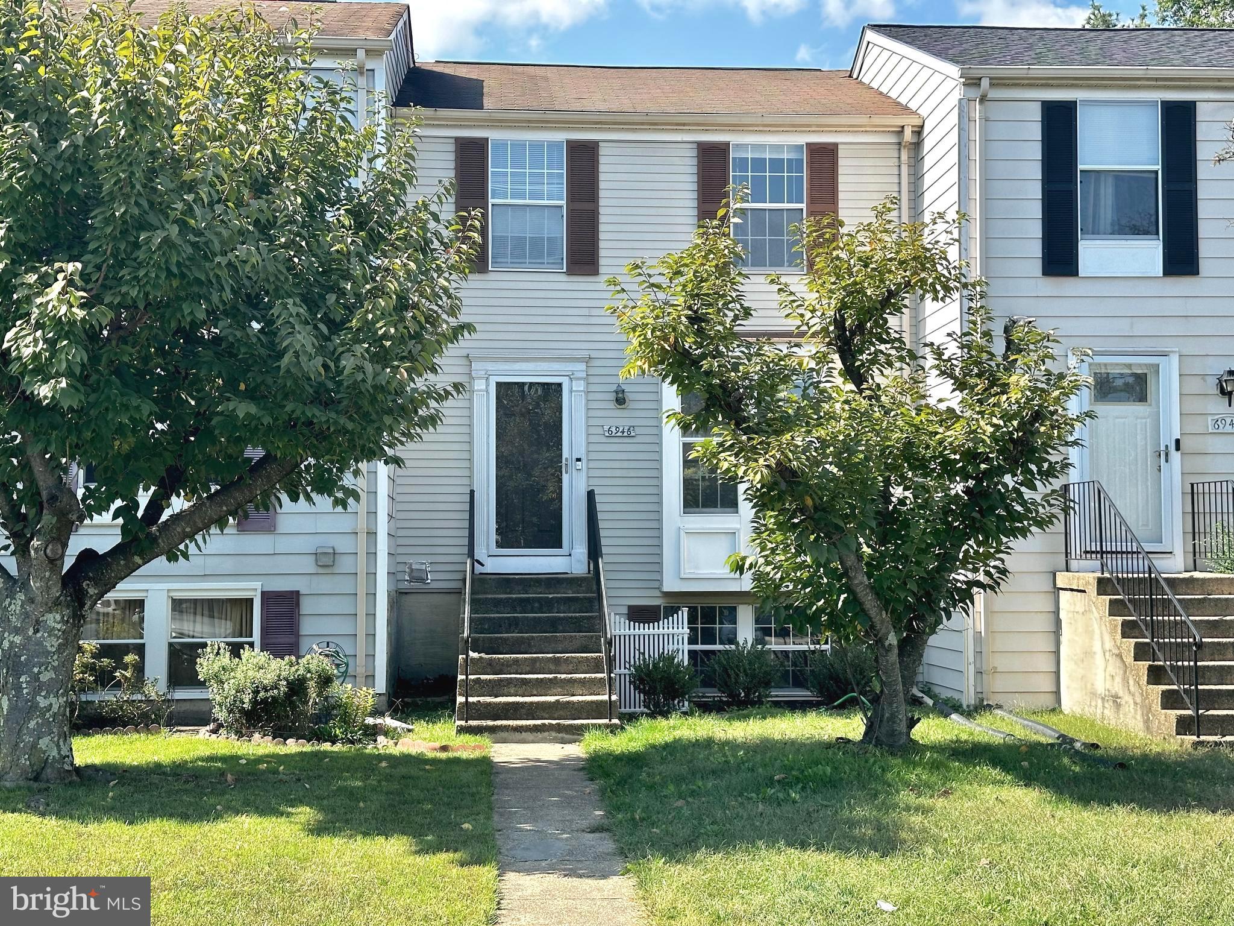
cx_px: 617
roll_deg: -0.8
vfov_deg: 30.3
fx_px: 1711
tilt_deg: +3.9
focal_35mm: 48
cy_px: 463
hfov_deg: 39.7
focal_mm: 6.86
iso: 64
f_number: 1.78
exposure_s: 1/1145
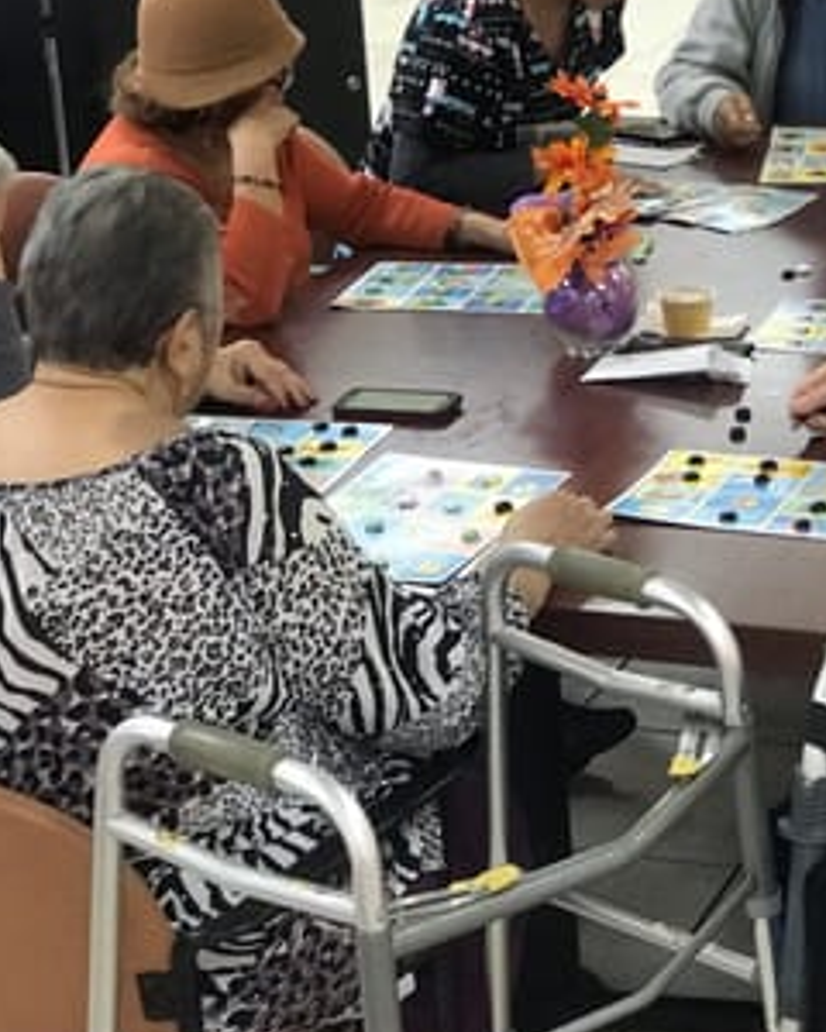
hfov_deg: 15.4
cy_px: 349
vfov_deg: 19.3
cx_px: 668
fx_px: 3025
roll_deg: +4.1
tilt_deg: -16.1
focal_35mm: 99
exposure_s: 1/60
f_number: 2.8
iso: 500
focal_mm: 6.6
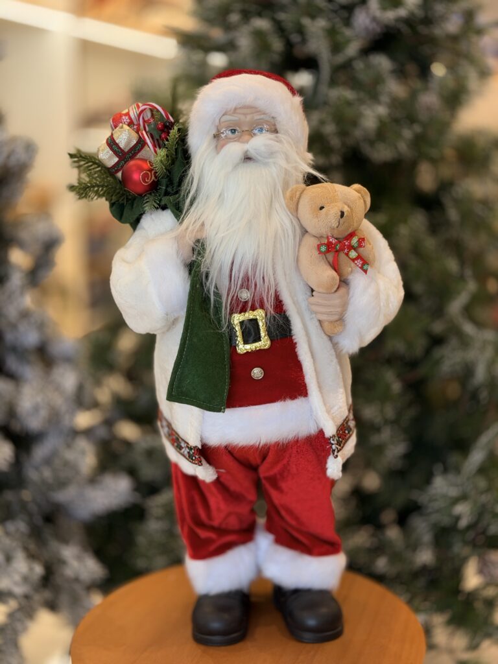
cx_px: 249
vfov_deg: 39.7
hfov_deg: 30.3
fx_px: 921
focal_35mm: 48
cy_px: 332
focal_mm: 6.76
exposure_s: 1/120
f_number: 1.78
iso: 100
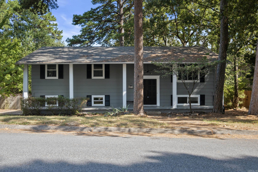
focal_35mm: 33
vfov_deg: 40.0
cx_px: 129
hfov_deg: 57.2
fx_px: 236
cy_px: 86
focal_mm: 21.9
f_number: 11
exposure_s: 1/30
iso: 400
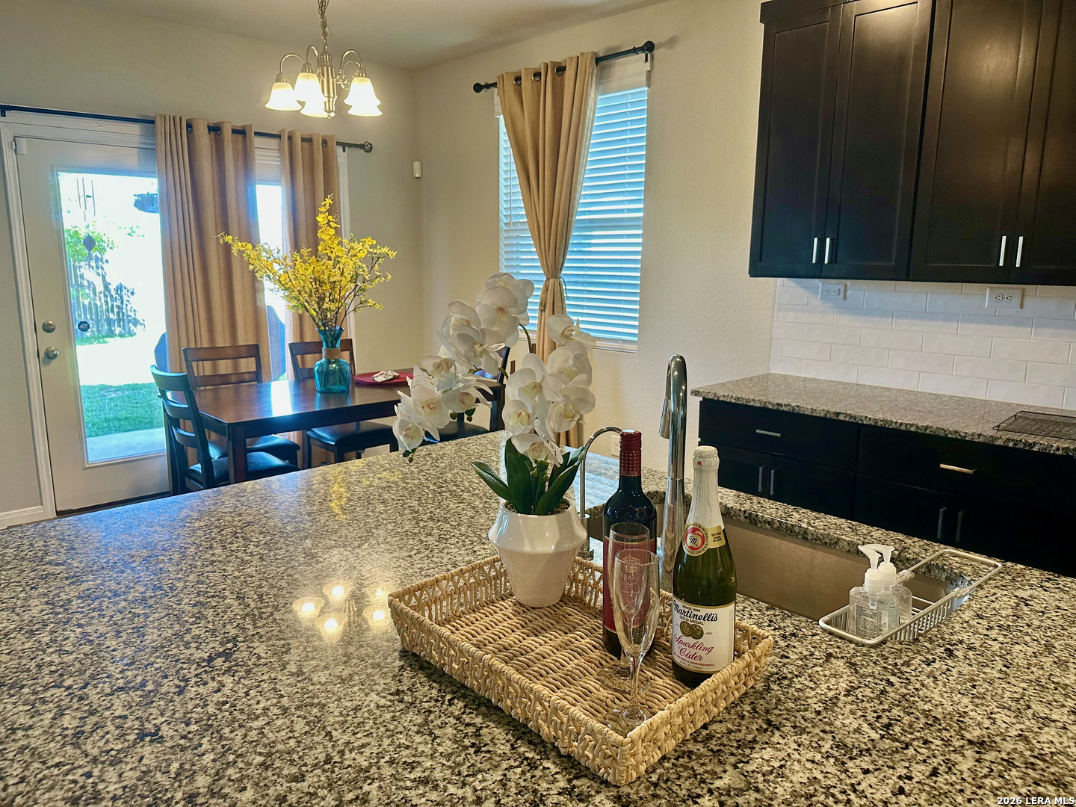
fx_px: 746
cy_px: 404
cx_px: 538
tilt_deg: -9.5
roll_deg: -0.3
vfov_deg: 56.8
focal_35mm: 24
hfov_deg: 71.6
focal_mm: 6.86
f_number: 1.78
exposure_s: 1/120
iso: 200
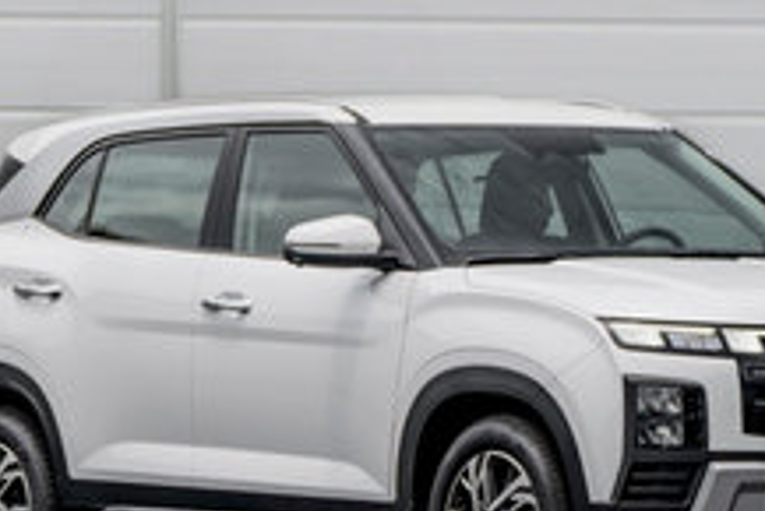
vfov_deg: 2.6
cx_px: -141
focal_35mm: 531
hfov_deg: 3.9
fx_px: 11291
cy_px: 169
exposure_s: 1/800
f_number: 3.2
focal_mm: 128
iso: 100
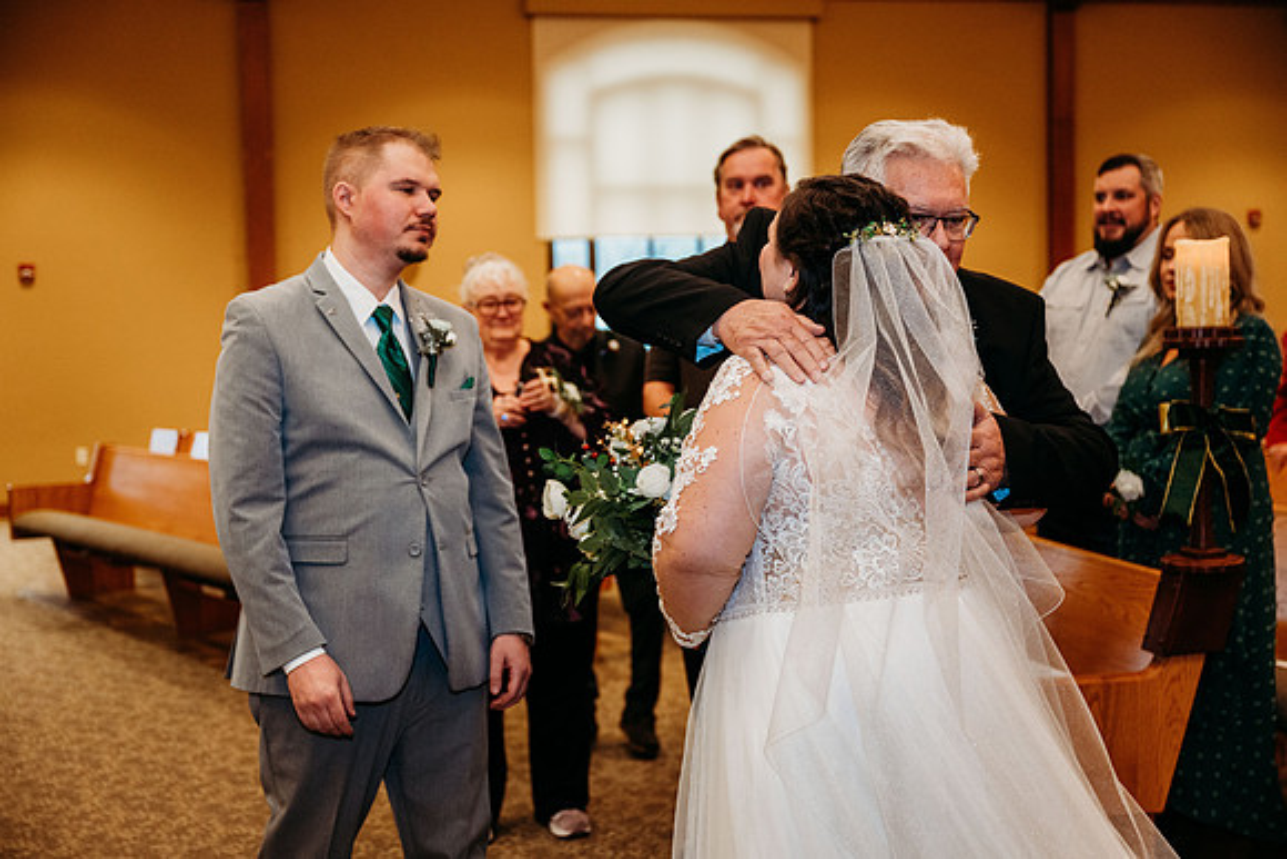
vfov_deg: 29.3
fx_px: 1645
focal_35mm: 46
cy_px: 430
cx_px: 644
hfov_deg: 42.7
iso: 2000
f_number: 2.8
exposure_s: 1/200
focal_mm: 46
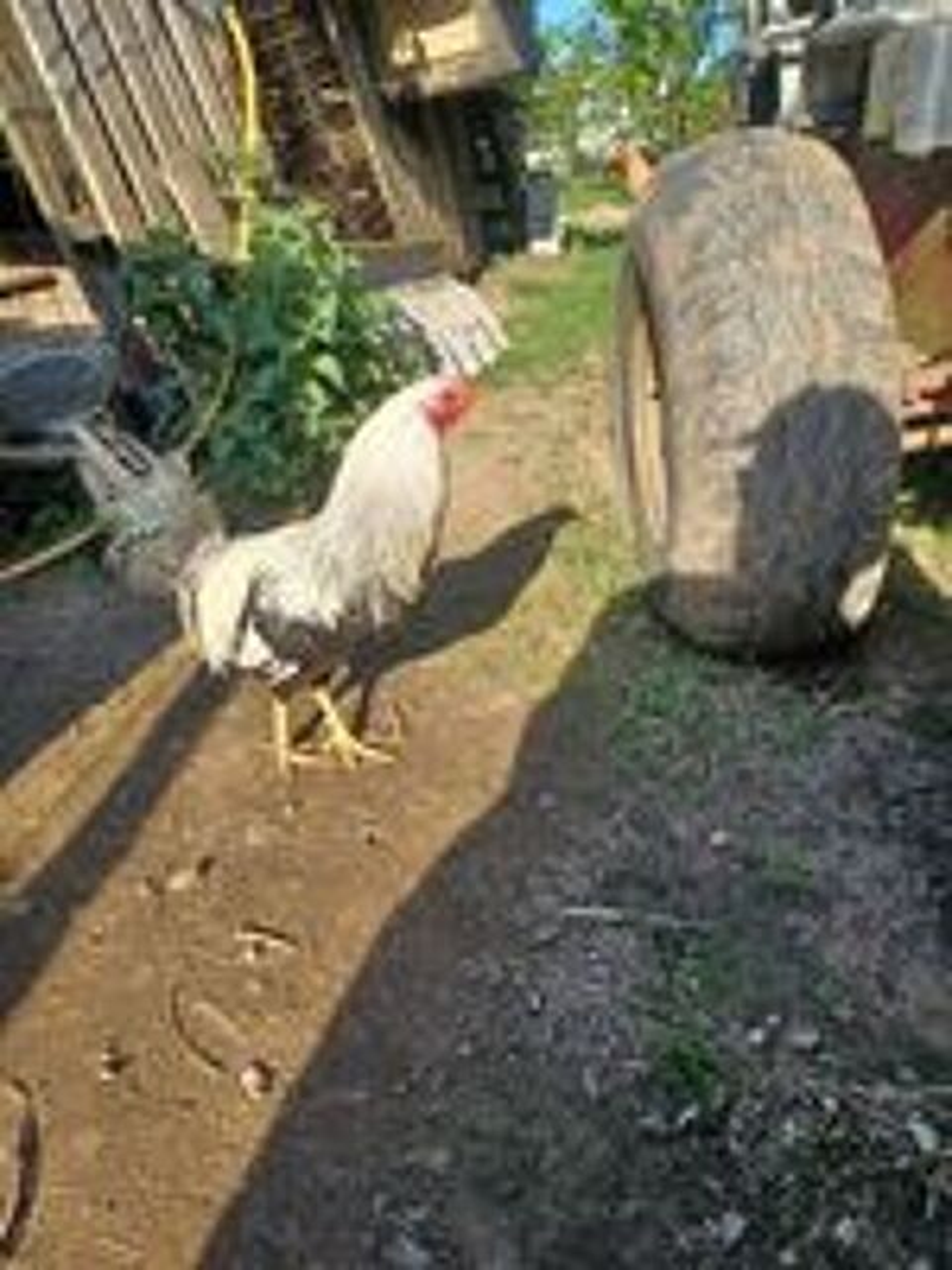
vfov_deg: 69.4
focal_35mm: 25
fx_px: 917
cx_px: 476
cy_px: 635
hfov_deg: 54.9
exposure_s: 1/162
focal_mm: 4.6
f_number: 1.8
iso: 32
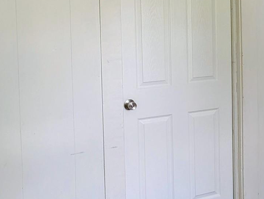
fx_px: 519
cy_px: 36
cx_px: 366
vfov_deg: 21.4
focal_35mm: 68
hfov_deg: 24.0
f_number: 1.68
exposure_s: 1/176
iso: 292
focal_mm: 6.9
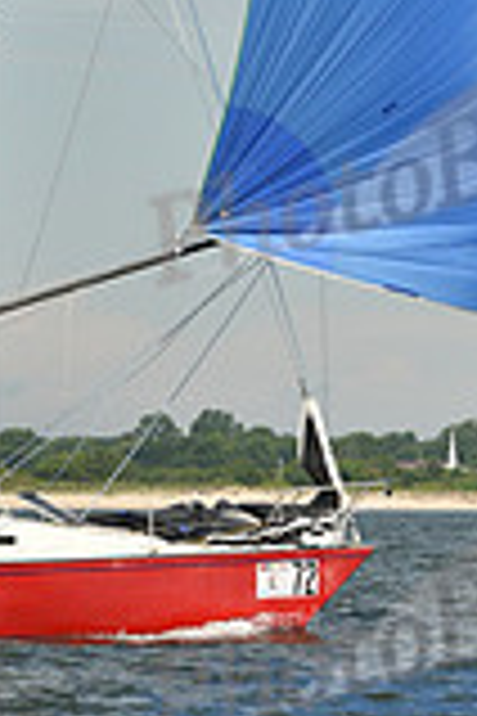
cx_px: -83
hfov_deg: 3.4
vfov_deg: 5.1
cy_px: 0
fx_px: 7989
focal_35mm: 402
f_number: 3.5
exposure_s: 1/8000
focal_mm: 110
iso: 320
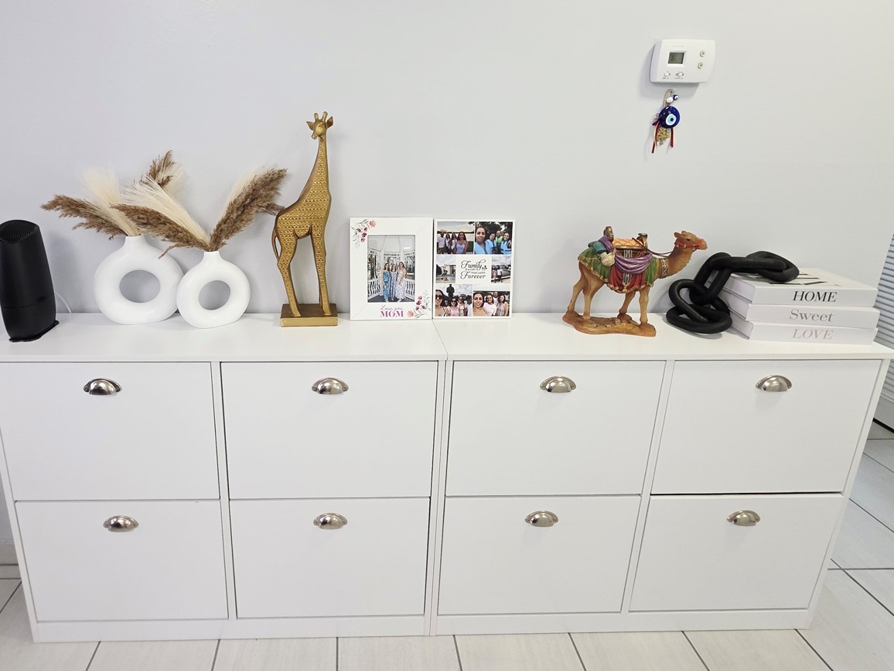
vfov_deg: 70.4
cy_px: 248
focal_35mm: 18
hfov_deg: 86.6
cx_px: 353
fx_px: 465
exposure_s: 1/120
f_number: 1.9
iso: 250
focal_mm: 2.2
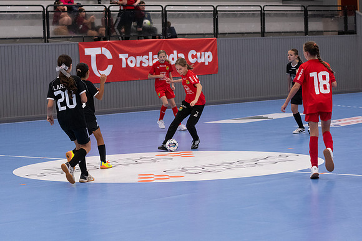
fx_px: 1237
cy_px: 120
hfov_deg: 16.6
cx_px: 181
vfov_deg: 11.2
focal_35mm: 123
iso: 2000
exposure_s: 1/500
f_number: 3.2
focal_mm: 82
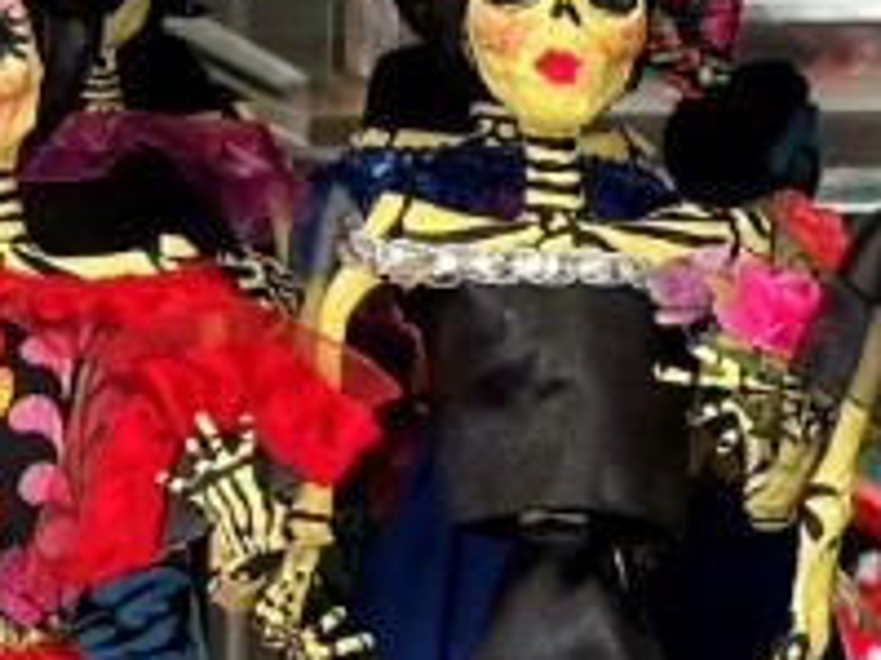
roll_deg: -0.3
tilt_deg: +2.6
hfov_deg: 14.1
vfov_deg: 11.0
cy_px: 536
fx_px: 3408
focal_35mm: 134
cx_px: 1142
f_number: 1.6
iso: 80
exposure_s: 1/121
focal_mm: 5.1
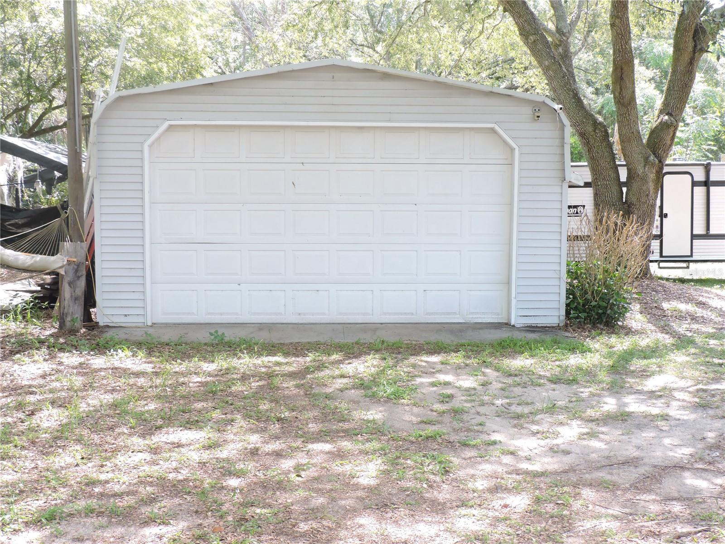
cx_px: 362
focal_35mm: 43
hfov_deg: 43.9
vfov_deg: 33.6
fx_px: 901
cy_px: 272
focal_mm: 7.7
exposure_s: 1/160
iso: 320
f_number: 3.4
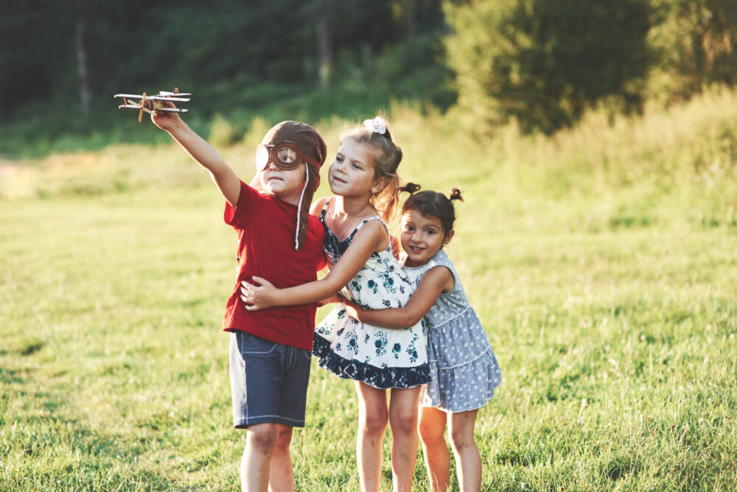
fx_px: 1741
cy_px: 246
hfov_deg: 23.9
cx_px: 368
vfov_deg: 16.1
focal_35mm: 85
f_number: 2.8
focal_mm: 85
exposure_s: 1/1250
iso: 160
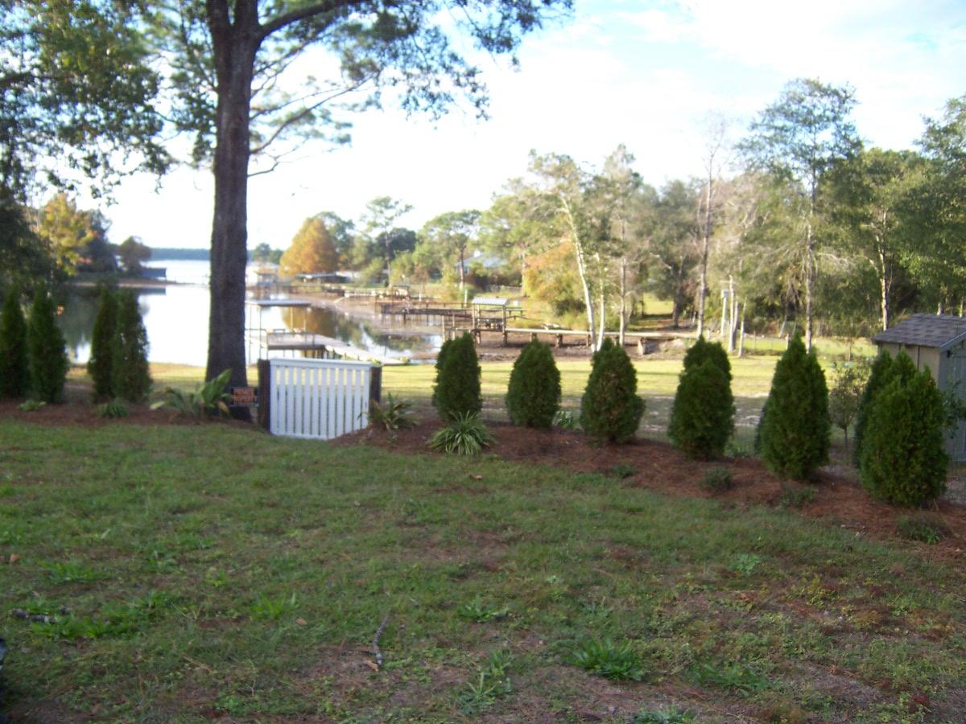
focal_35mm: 33
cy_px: 362
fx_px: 921
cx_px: 483
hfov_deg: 55.4
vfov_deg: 42.9
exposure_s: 1/180
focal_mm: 5.5
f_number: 3.4
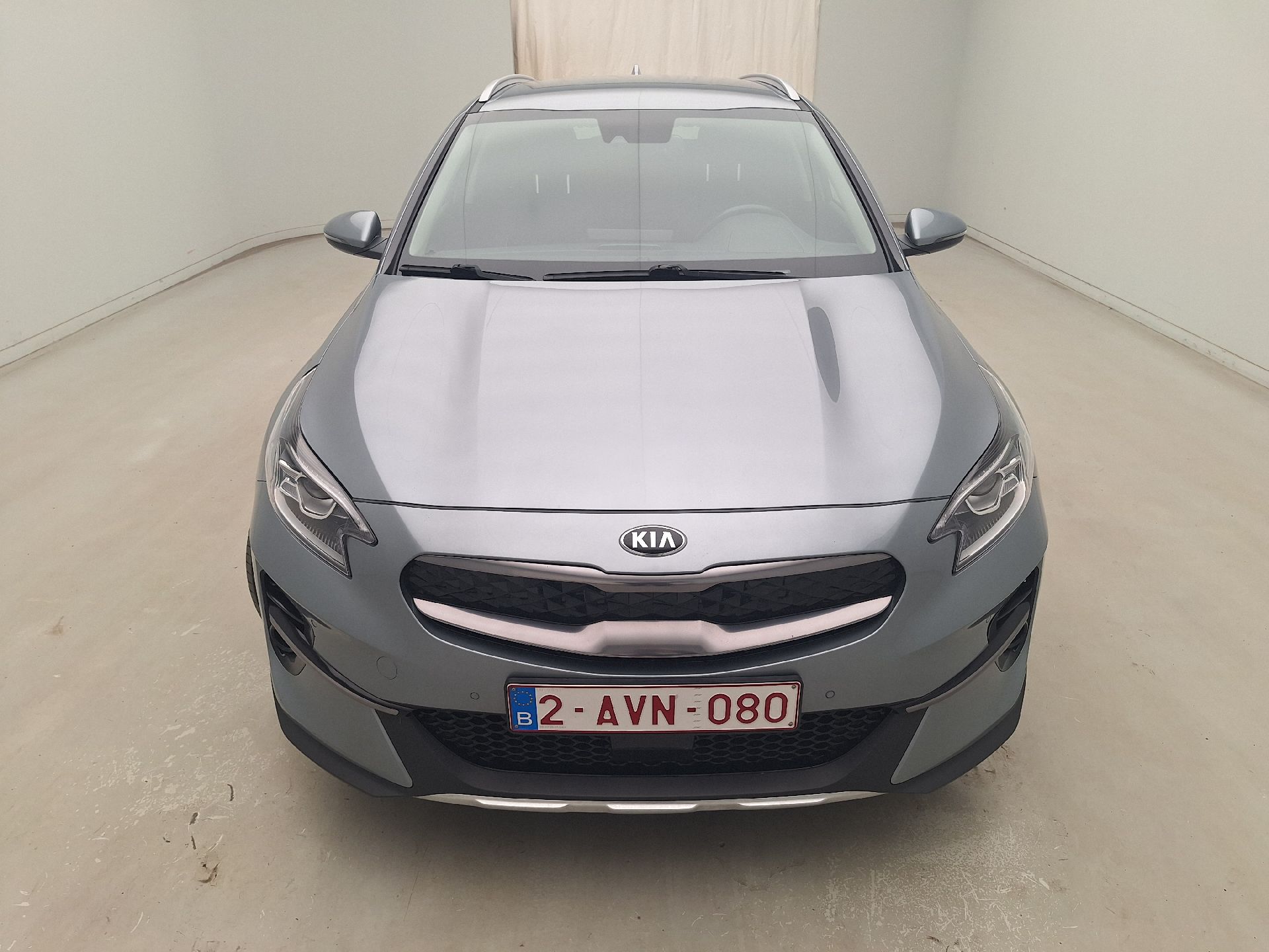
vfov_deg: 58.9
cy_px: 476
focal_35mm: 23
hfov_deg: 73.9
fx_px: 843
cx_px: 634
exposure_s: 1/108
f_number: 1.8
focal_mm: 5.54
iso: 40
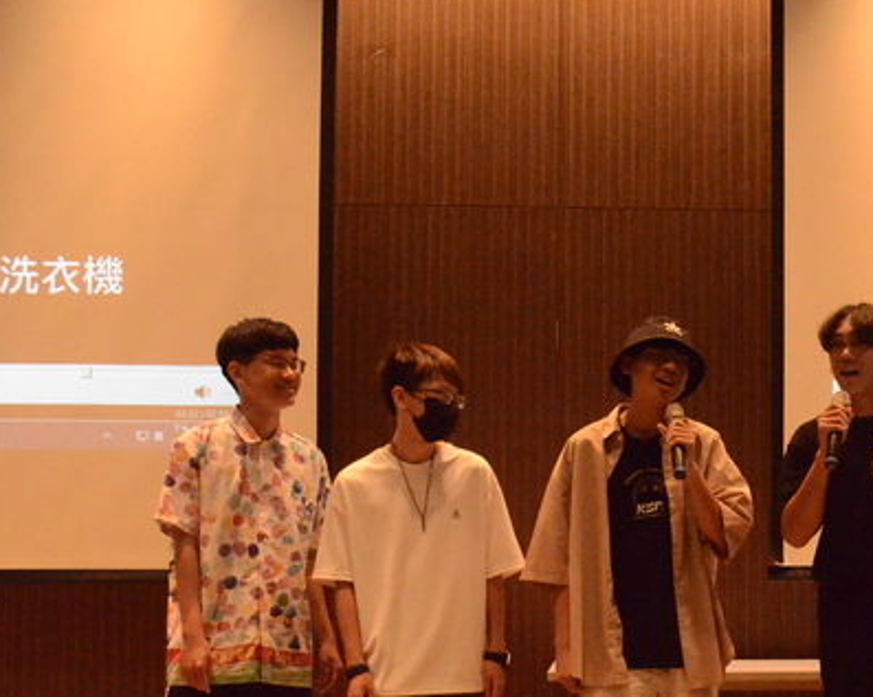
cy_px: 464
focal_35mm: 68
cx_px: 796
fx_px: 1756
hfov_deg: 26.9
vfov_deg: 22.4
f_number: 7.1
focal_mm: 24
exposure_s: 1/200
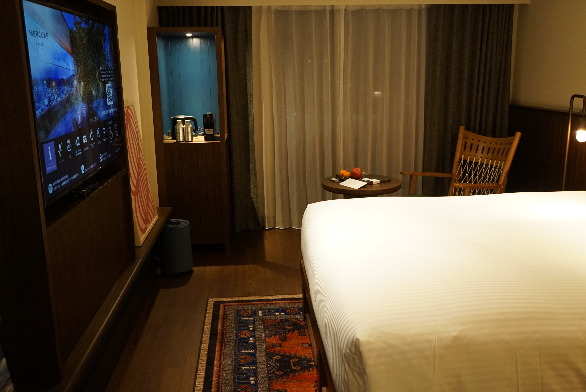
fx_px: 521
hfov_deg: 58.7
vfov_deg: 41.2
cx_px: 293
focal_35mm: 32
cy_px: 196
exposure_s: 1/60
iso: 5000
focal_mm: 32
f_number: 5.6
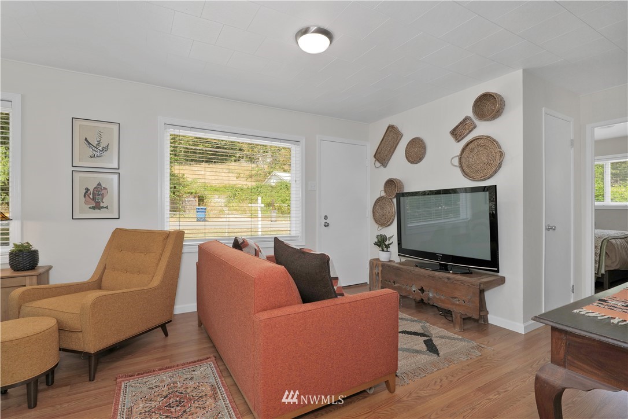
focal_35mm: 16
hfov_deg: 96.7
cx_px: 314
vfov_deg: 73.7
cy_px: 210
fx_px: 279
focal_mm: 16
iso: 2000
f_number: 9
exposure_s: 1/60
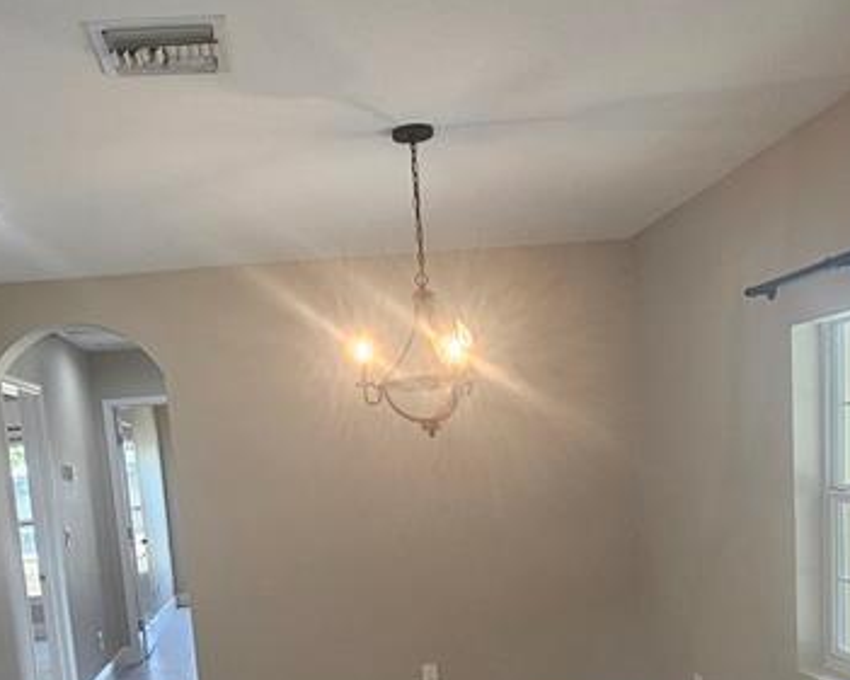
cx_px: 373
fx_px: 931
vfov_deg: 37.8
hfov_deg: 49.0
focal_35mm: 37
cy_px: 595
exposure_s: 1/60
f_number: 2.2
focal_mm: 2.2
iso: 160
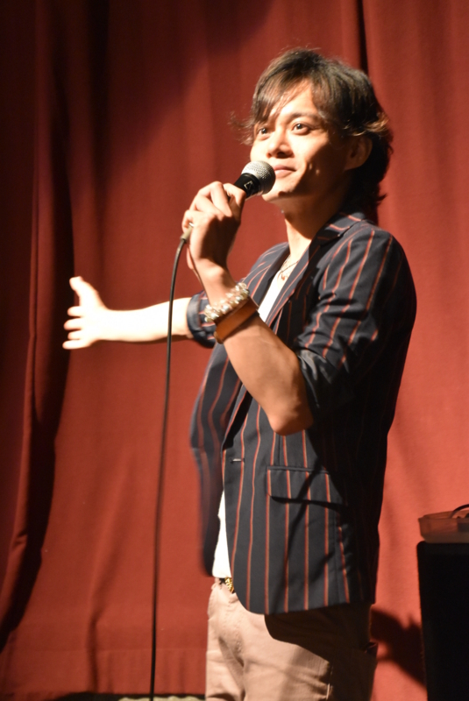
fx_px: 1813
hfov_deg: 14.7
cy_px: 350
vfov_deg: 21.9
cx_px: 234
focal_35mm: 93
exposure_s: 1/10
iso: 3200
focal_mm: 62
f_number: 5
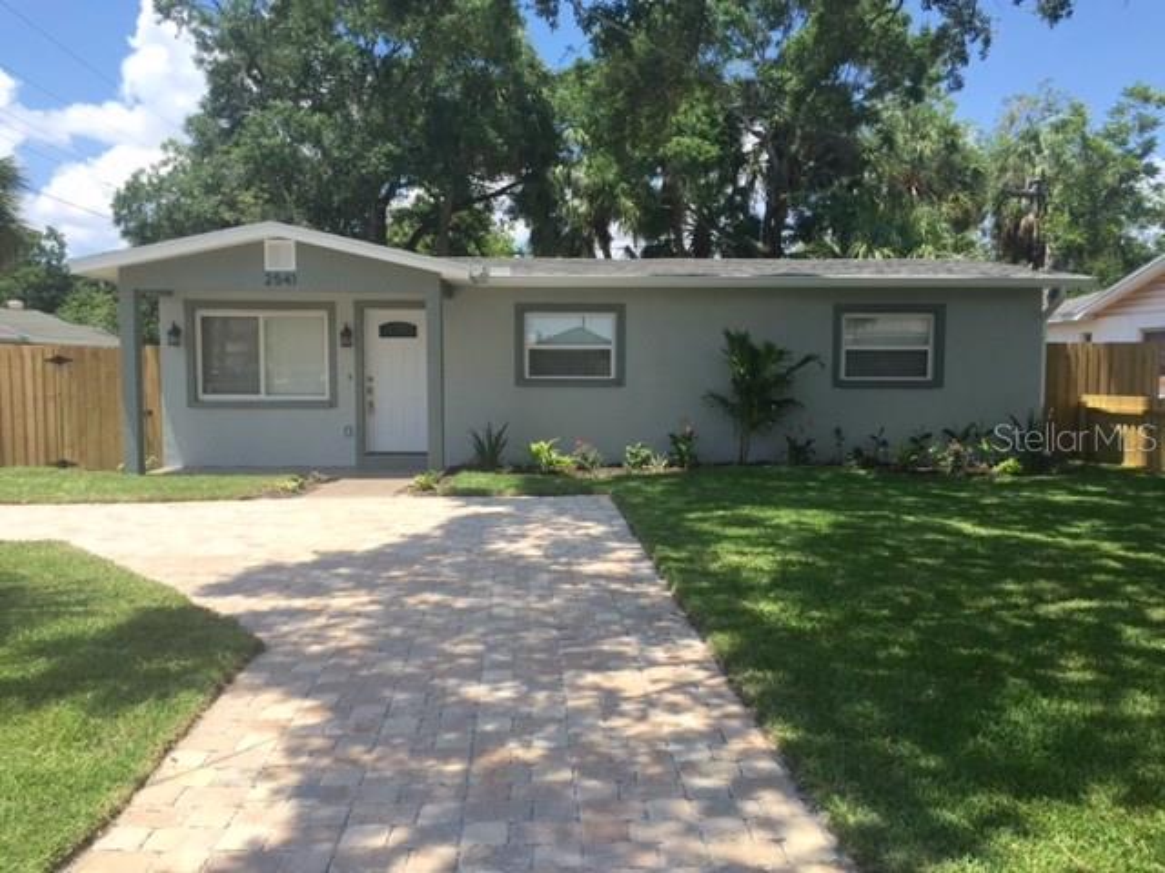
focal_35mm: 29
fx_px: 976
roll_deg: -0.6
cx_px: 582
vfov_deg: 48.2
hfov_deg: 61.7
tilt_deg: -4.1
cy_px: 436
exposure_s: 1/1464
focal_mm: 4.15
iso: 32
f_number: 2.2
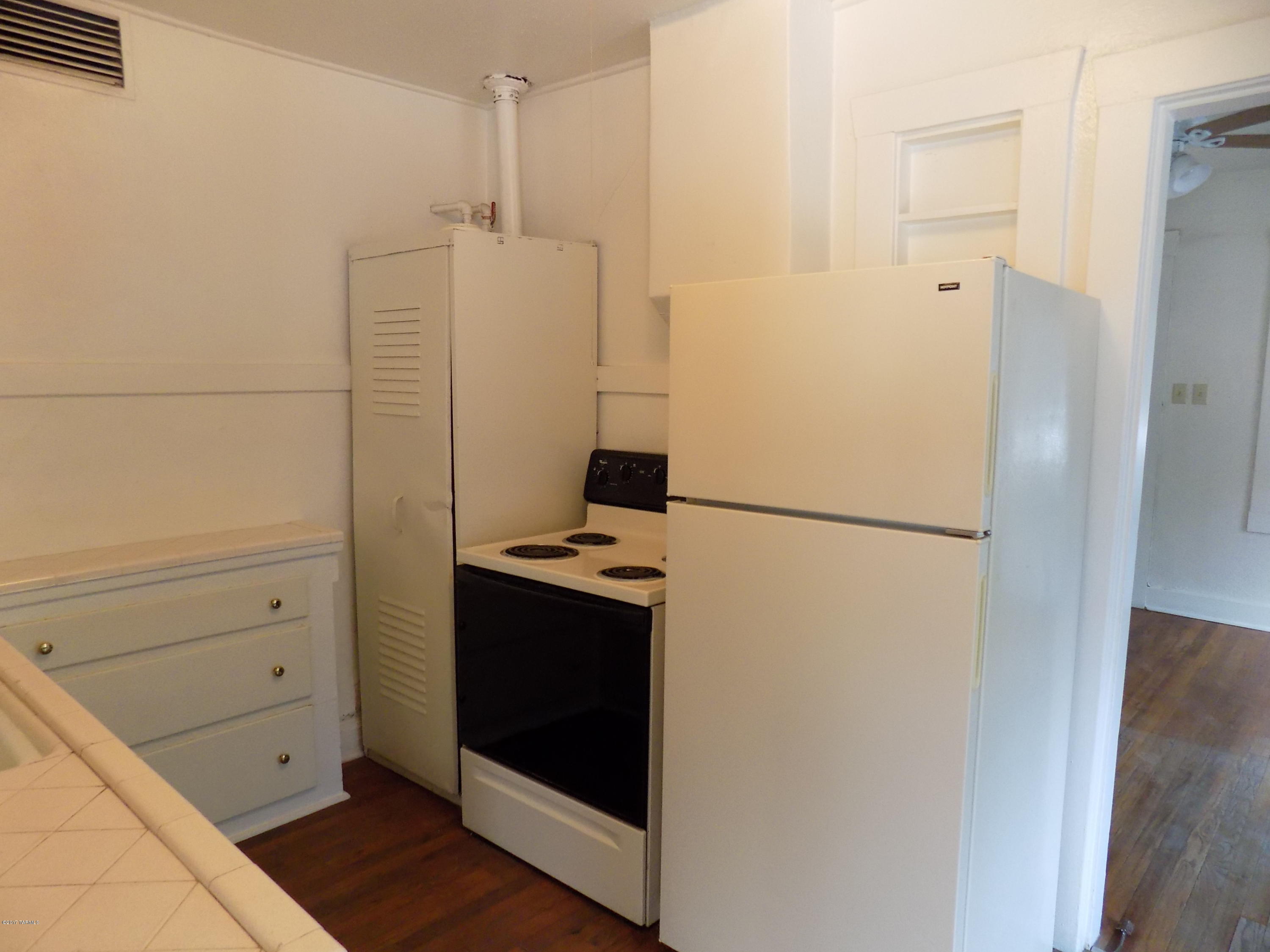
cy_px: 476
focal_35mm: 23
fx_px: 844
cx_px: 635
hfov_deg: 73.9
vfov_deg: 58.9
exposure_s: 1/30
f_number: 3.1
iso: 280
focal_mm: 4
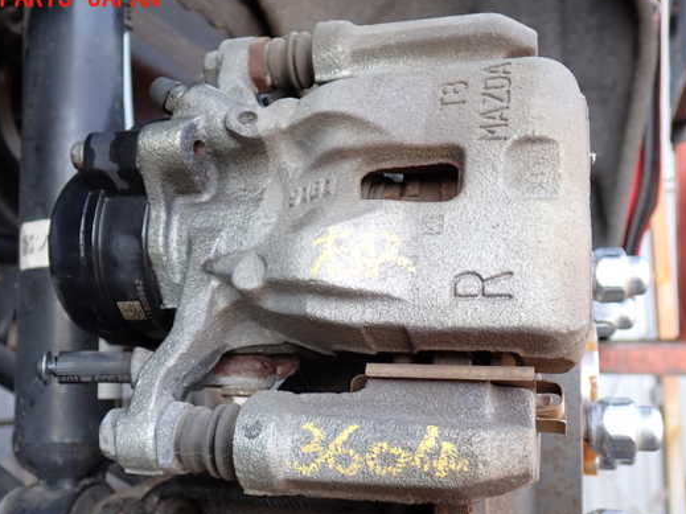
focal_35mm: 37
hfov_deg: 50.1
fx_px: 733
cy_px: 279
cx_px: 316
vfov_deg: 38.6
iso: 100
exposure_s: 1/100
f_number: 2.4
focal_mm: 5.79
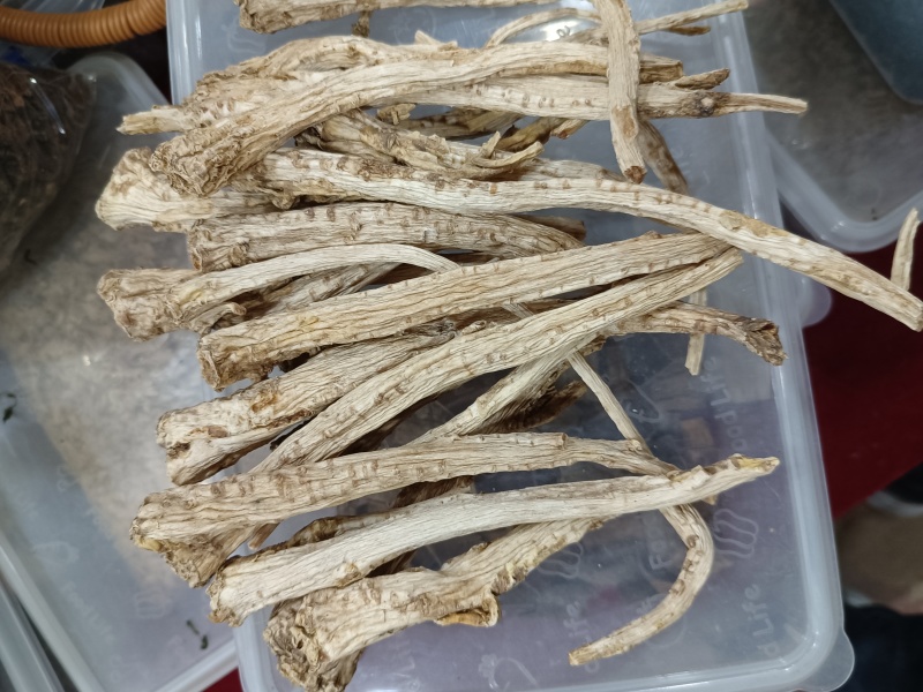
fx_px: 720
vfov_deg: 51.4
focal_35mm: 27
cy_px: 346
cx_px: 462
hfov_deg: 65.3
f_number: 1.9
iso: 1646
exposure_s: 1/33.3
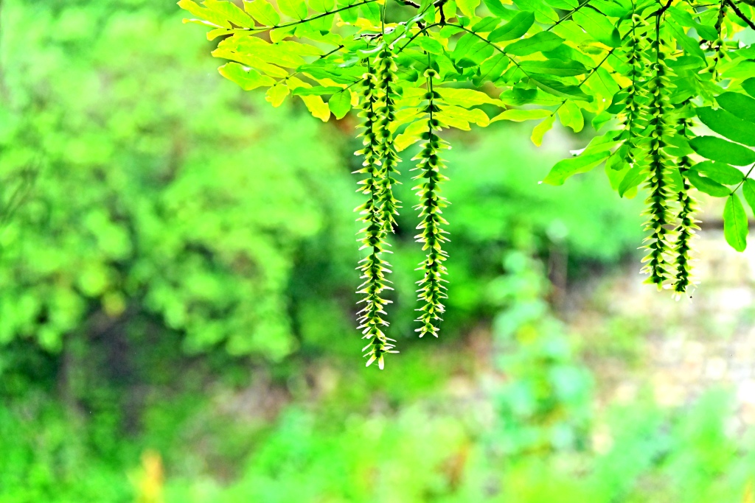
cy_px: 252
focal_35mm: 200
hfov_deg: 10.3
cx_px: 378
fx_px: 4195
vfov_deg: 6.9
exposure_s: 1/400
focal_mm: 200
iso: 4500
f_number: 8
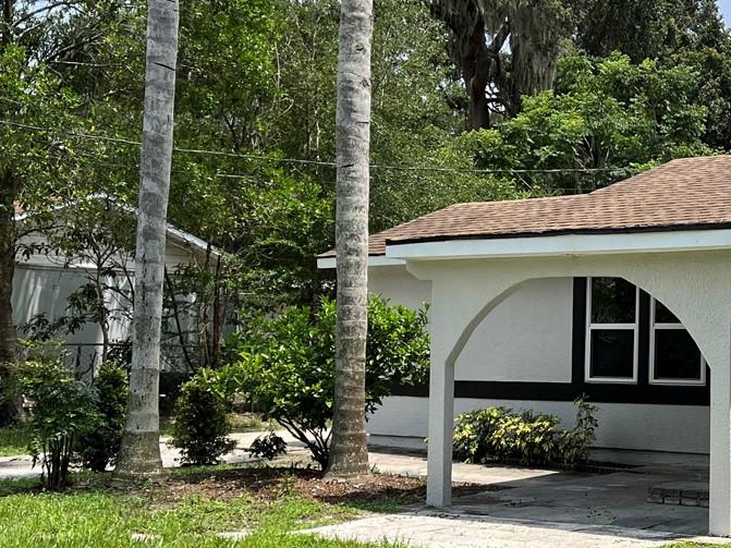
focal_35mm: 62
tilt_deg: +1.9
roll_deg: -1.0
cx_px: 757
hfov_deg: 28.9
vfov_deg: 23.6
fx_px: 1309
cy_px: 297
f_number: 1.6
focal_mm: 5.1
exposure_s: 1/2571
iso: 50
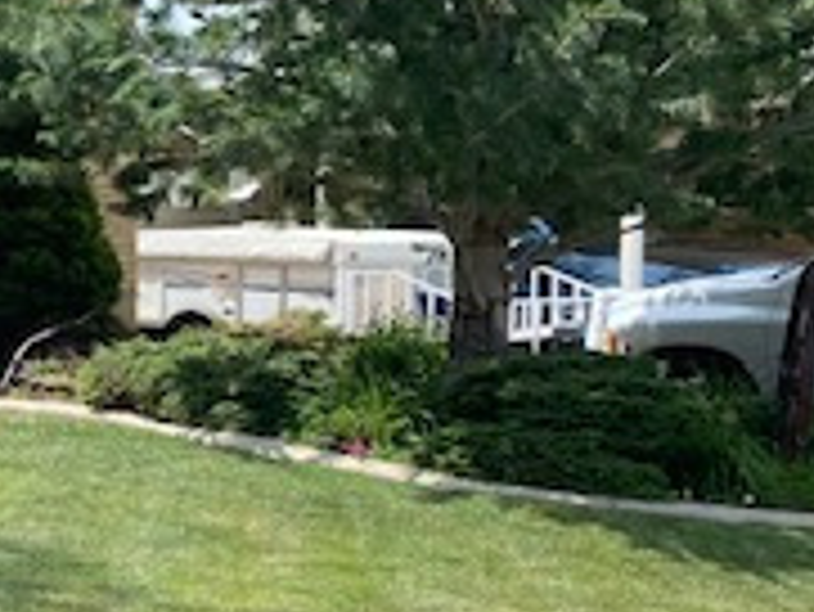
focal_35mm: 92
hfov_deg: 18.2
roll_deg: +1.6
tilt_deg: -4.0
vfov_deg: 16.1
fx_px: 2165
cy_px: 364
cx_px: -508
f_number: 1.8
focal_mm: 4.25
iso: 32
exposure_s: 1/1447
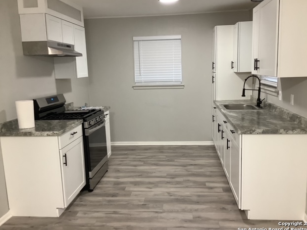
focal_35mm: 32
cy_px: 114
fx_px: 284
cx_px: 158
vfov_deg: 44.2
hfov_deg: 56.8
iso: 200
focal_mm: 3.3
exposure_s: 1/60
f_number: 2.4
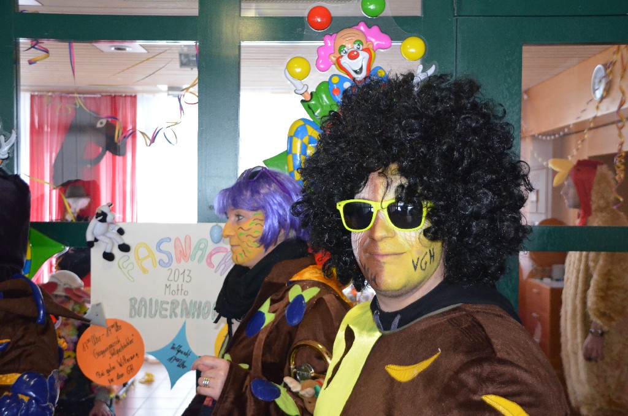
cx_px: 314
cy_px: 208
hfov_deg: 45.0
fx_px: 757
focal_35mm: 44
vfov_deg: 30.7
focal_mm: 29
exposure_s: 1/60
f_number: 4
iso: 2500
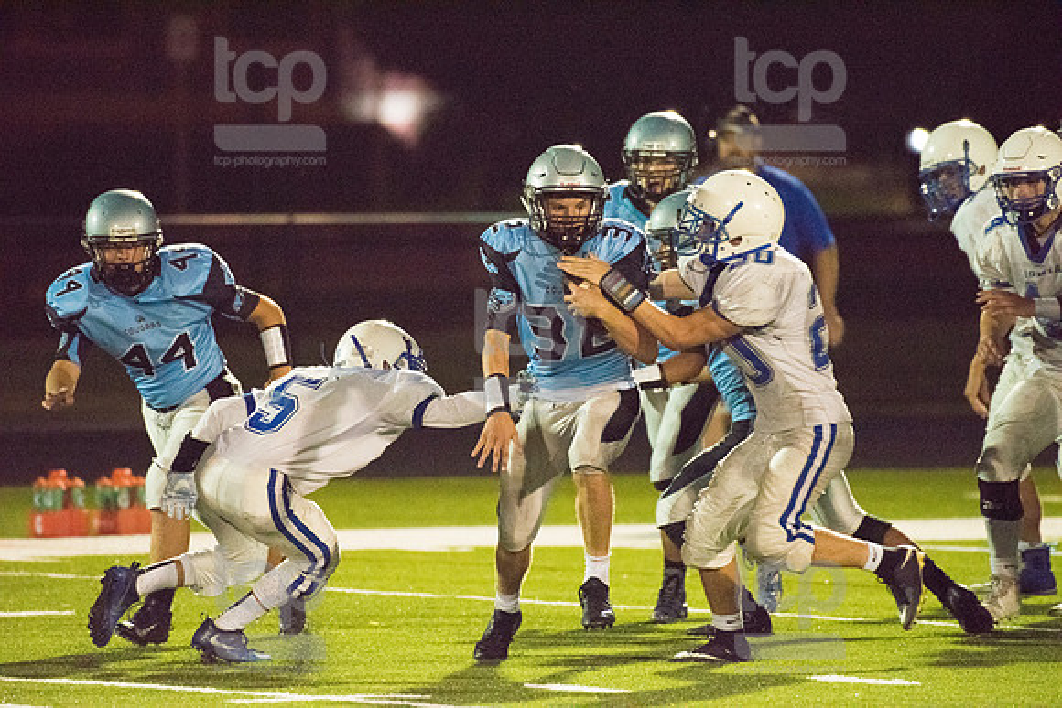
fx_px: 13277
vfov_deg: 3.1
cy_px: 354
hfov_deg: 4.6
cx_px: 531
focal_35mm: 450
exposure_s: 1/800
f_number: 5.6
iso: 10000
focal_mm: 450
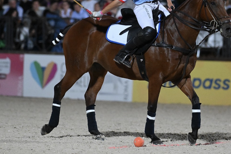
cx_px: 138
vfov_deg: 4.4
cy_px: 41
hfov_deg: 6.7
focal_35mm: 309
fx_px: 1982
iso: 8000
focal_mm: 200
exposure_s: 1/1600
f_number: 2.8
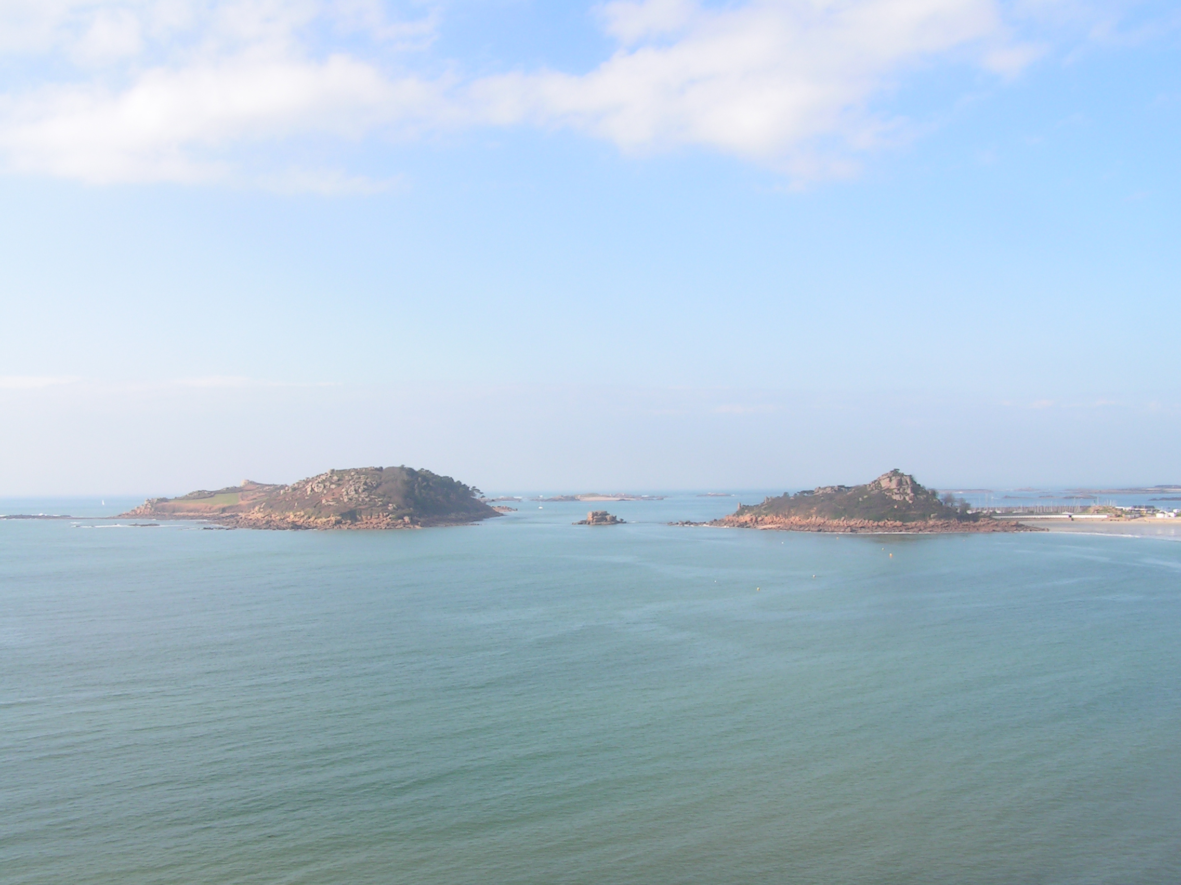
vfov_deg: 37.7
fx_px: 1296
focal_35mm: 38
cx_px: 590
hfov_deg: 49.0
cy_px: 442
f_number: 5.6
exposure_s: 1/200
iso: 50
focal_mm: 6.3
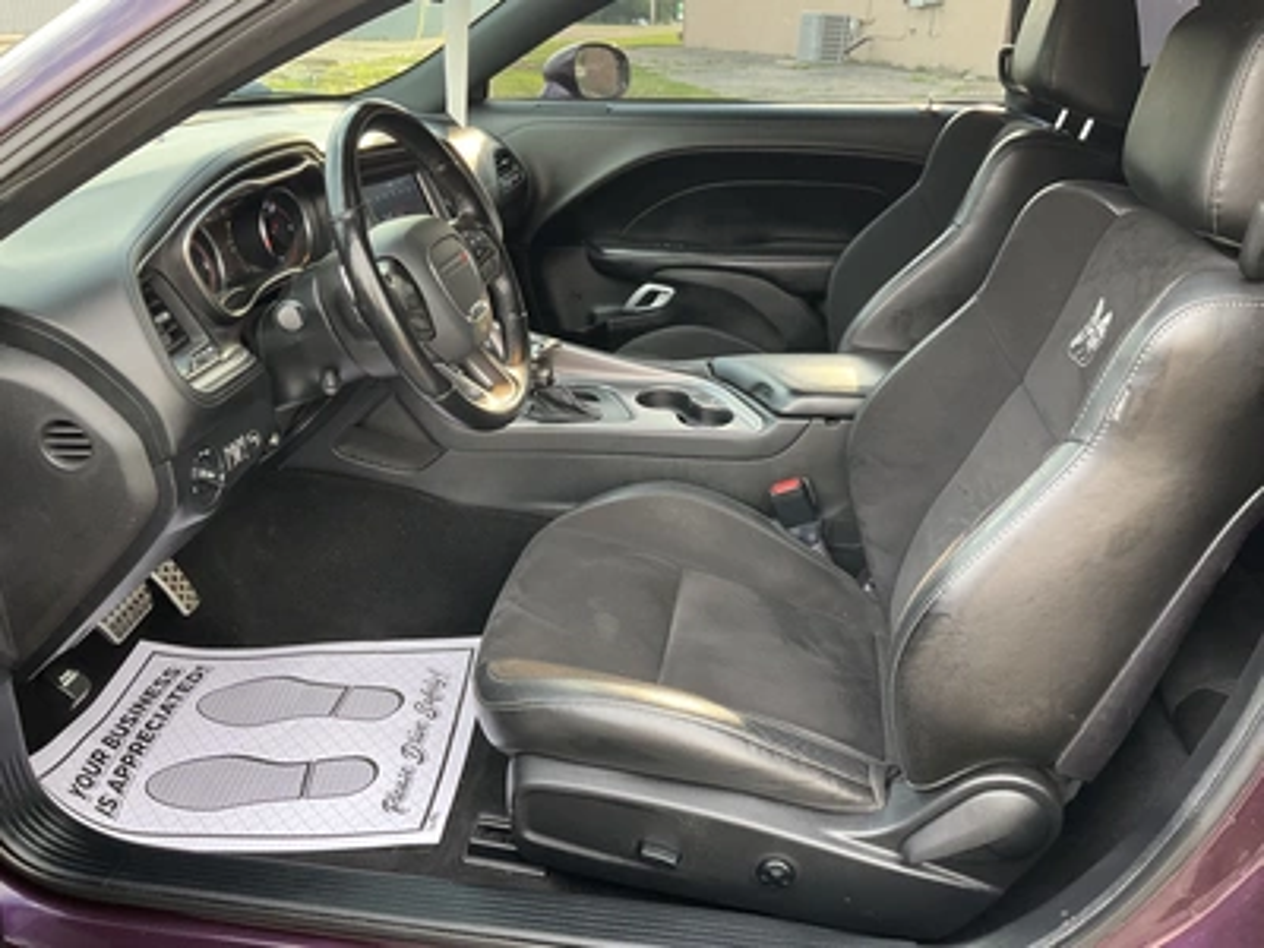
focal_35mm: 29
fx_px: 1059
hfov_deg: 61.7
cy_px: 474
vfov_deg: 48.2
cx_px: 632
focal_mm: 3
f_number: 1.8
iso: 64
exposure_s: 1/122
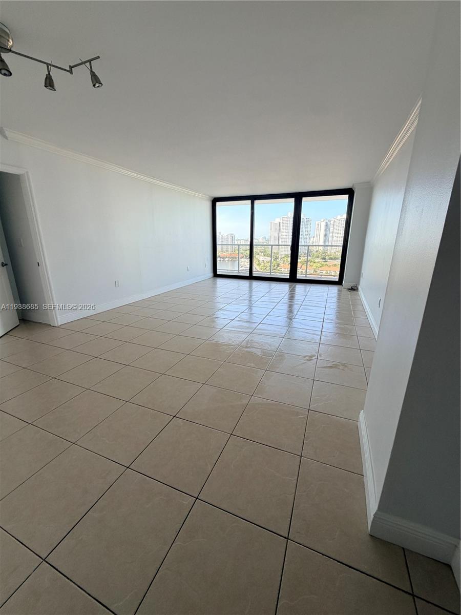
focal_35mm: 14
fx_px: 249
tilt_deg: -16.0
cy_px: 308
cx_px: 230
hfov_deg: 85.7
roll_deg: -2.2
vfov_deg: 102.1
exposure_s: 1/200
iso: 64
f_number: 2.2
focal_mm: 2.22
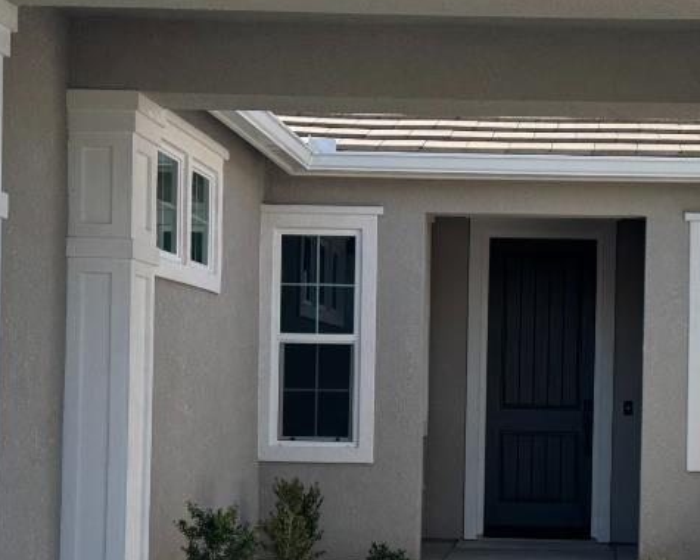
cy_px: 379
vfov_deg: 20.6
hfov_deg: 25.3
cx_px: 557
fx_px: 1533
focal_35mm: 74
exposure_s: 1/2506
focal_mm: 6.76
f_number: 1.78
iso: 80
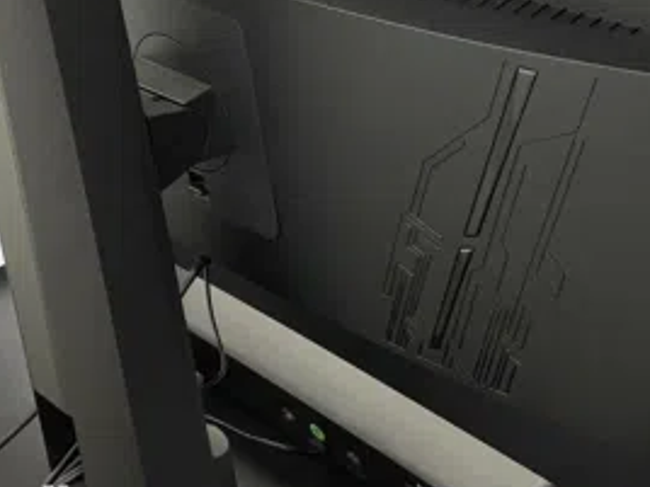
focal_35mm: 62
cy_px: 136
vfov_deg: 23.5
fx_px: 1164
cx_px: 434
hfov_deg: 31.0
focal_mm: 4.25
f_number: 1.8
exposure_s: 1/25
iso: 500
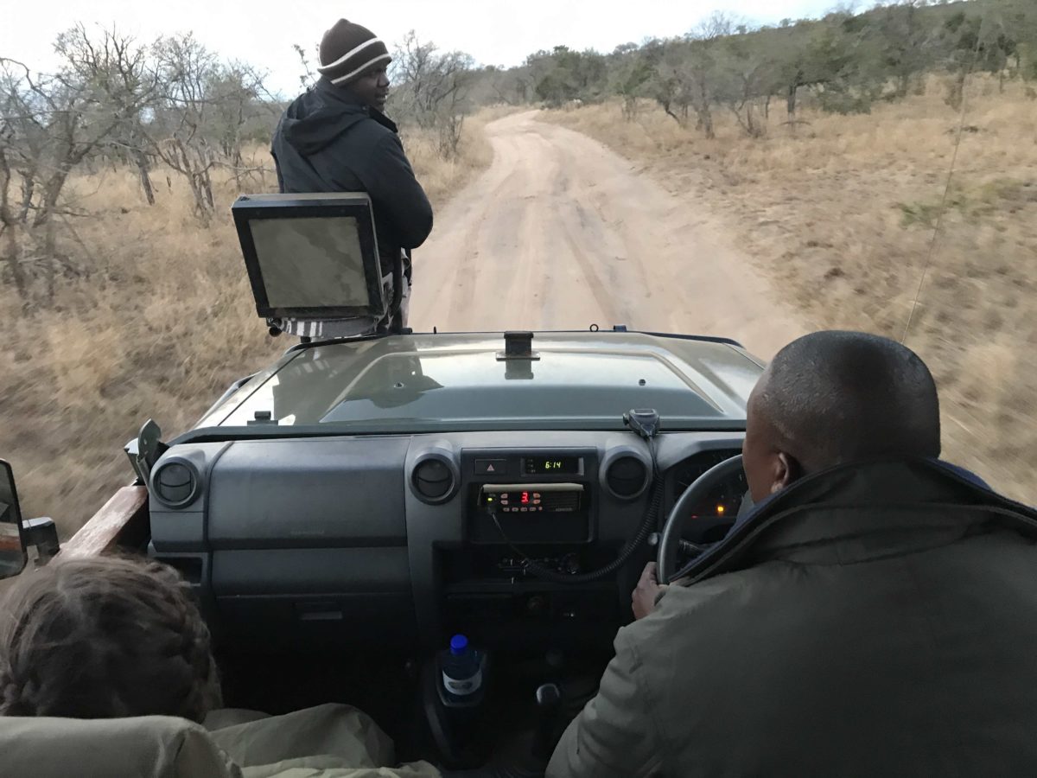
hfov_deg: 63.4
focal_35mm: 28
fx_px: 839
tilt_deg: -20.1
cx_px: 518
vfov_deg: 49.7
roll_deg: +8.2
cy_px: 389
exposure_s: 1/17
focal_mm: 3.99
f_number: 1.8
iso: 80
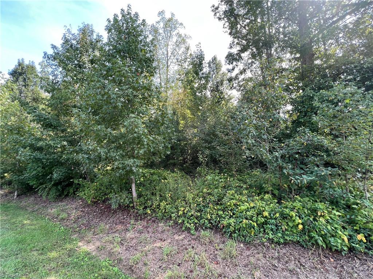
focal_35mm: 13
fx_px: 140
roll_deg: +0.9
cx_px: 186
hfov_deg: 106.2
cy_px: 140
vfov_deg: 89.9
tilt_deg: +6.8
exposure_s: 1/118
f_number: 1.8
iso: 32
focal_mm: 1.57
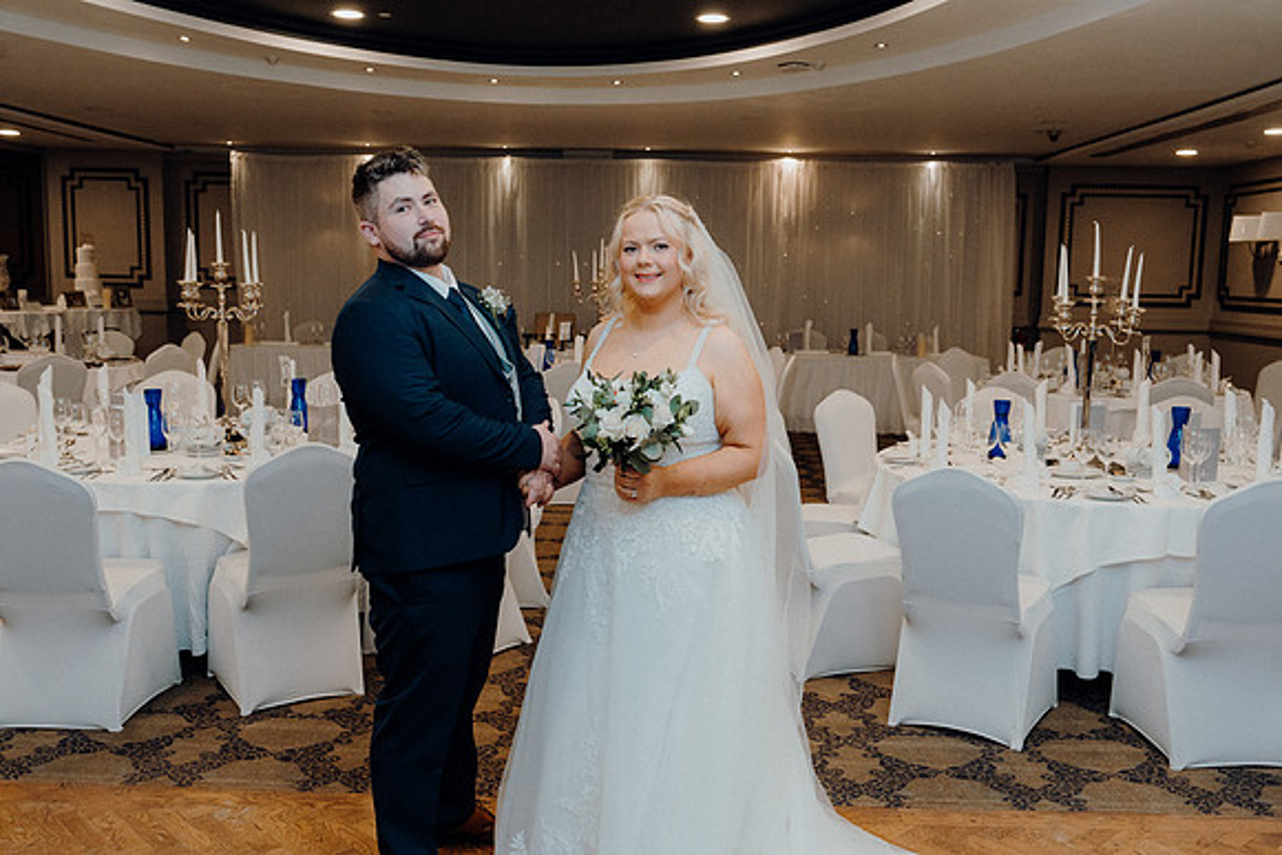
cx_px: 641
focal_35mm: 34
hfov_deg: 55.8
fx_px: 1211
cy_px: 428
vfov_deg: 38.9
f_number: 5
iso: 2500
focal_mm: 34
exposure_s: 1/160
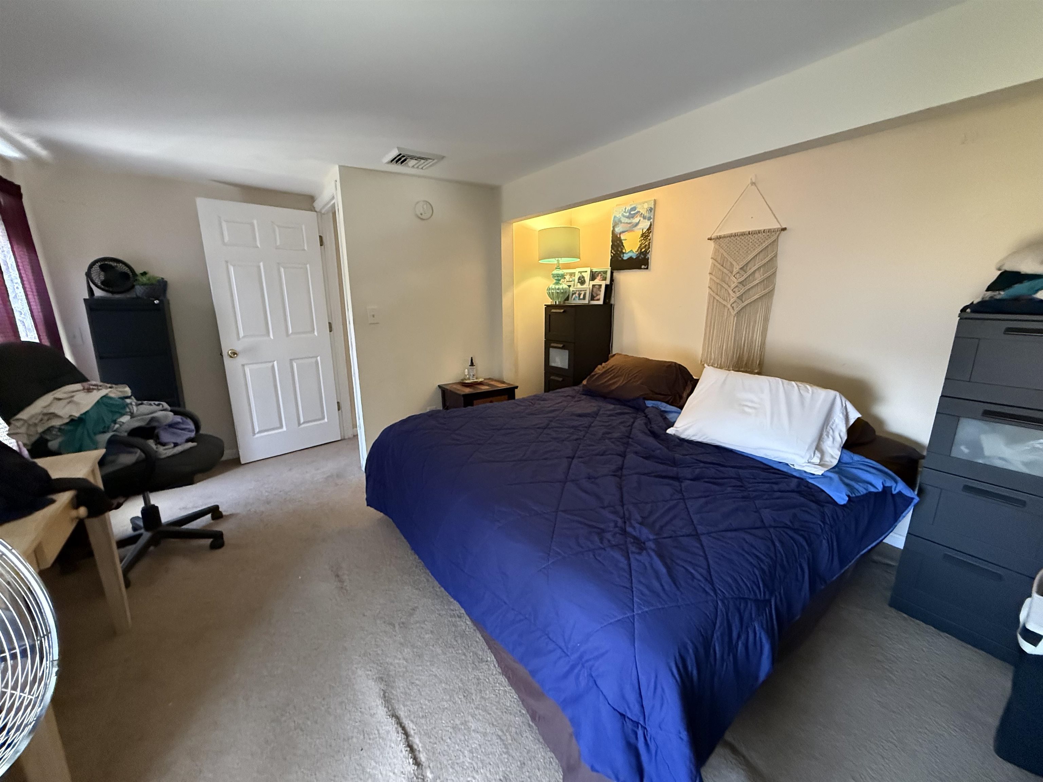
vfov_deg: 85.7
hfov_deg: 102.1
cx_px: 522
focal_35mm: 14
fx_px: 422
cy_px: 391
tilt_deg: -12.7
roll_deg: -0.4
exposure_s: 1/60
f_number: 2.2
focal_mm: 2.22
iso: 800
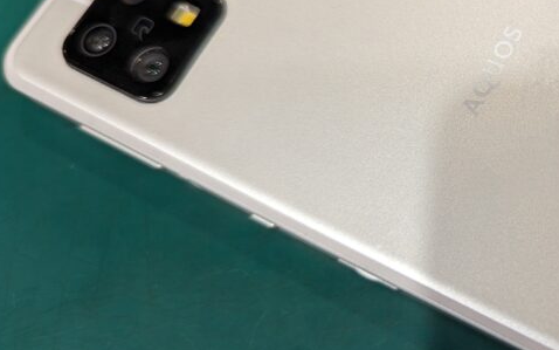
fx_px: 731
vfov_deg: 26.8
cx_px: 512
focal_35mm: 48
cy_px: 124
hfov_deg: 38.7
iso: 65
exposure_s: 1/29.3
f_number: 1.85
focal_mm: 6.81
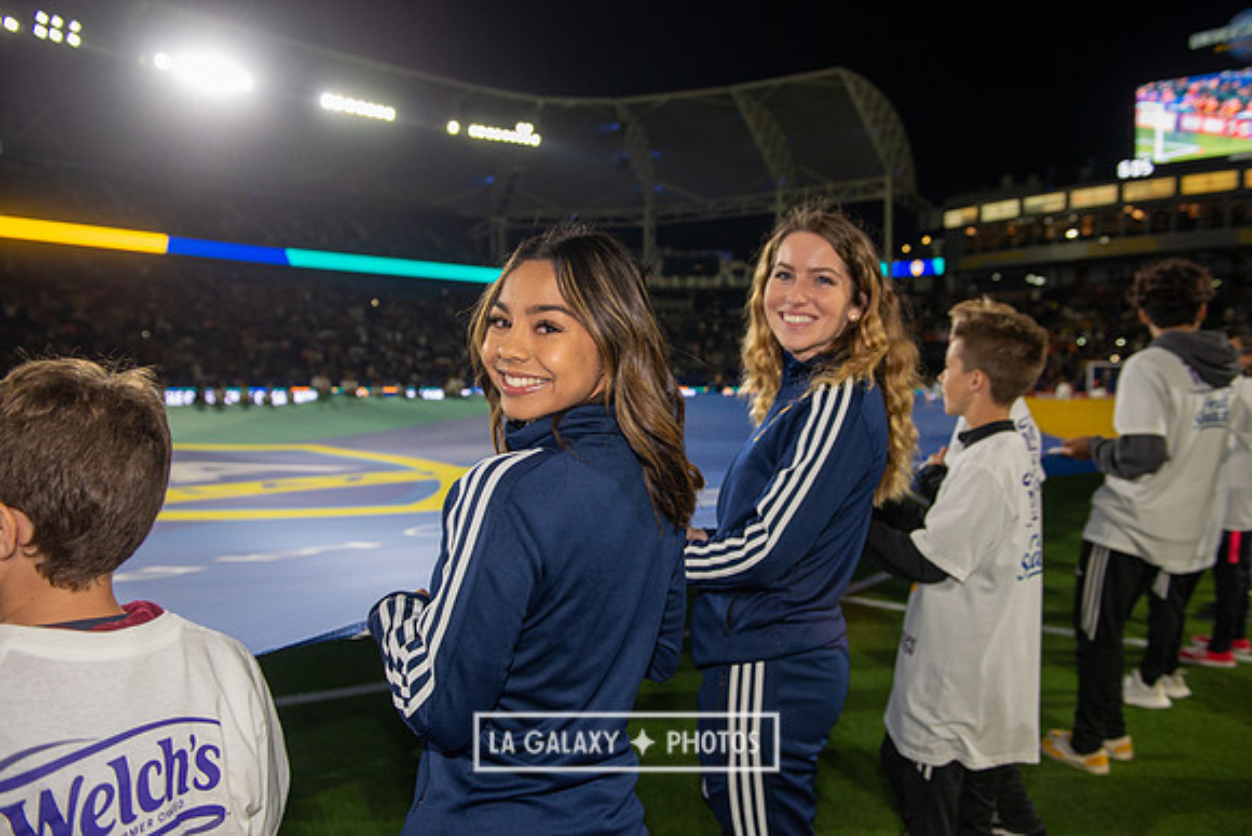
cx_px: 626
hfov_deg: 60.3
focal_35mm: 31
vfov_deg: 42.3
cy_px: 418
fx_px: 1078
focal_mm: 31
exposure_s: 1/320
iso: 800
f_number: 4
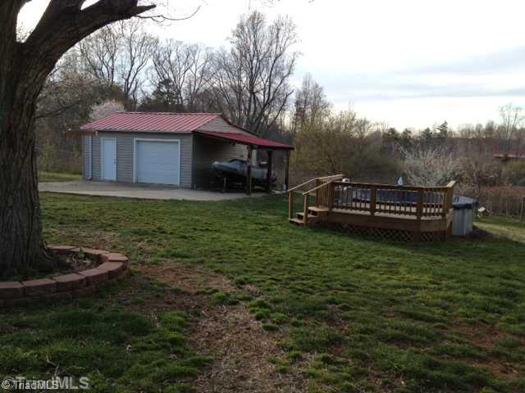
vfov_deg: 40.7
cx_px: 262
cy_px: 196
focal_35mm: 35
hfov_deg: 52.6
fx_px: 531
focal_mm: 4.28
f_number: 2.4
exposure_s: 1/235
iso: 50
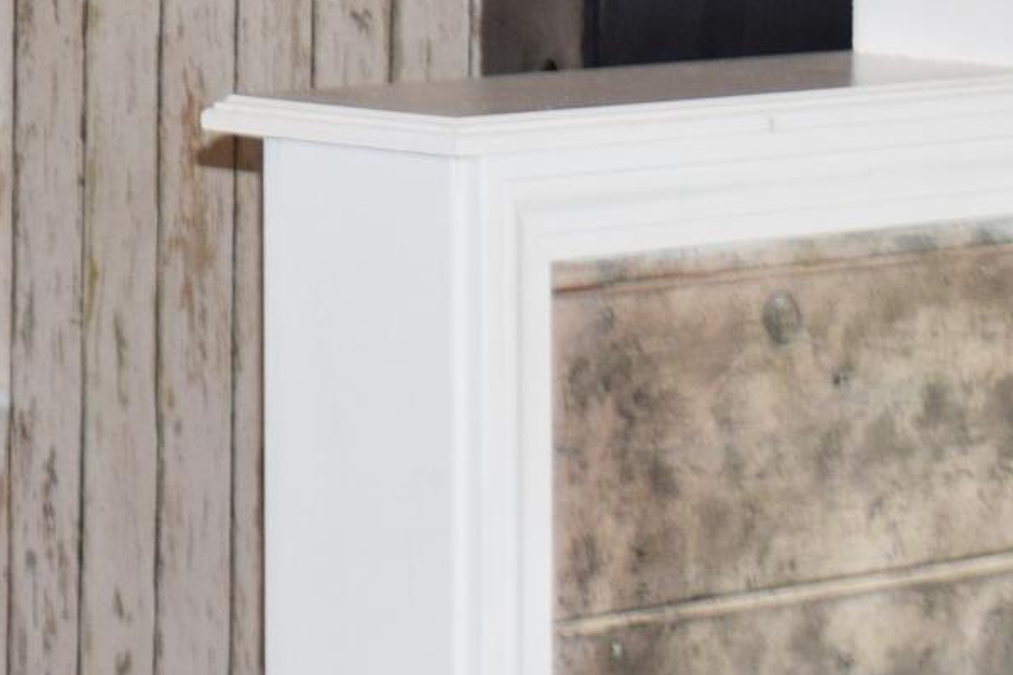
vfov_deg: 6.0
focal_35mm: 225
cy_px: -511
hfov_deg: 8.7
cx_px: -949
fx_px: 6331
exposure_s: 1/125
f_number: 5.6
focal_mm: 30
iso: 400
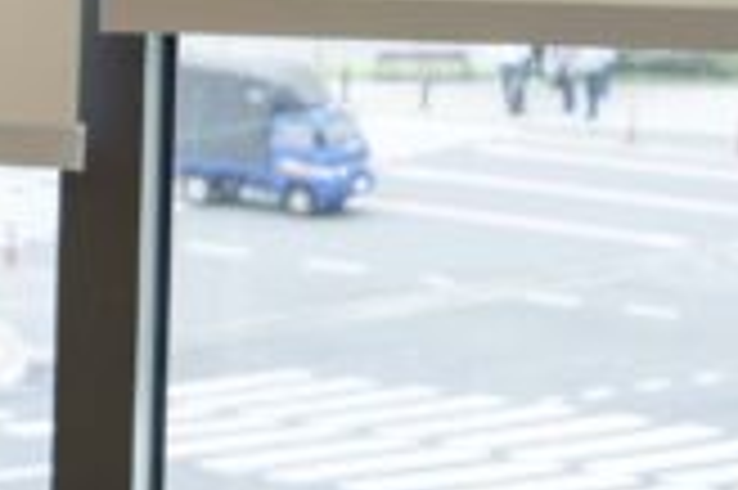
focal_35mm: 175
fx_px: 3584
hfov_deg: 11.2
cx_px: -446
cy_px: 128
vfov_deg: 7.8
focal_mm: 28
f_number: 4
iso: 160
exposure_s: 1/160
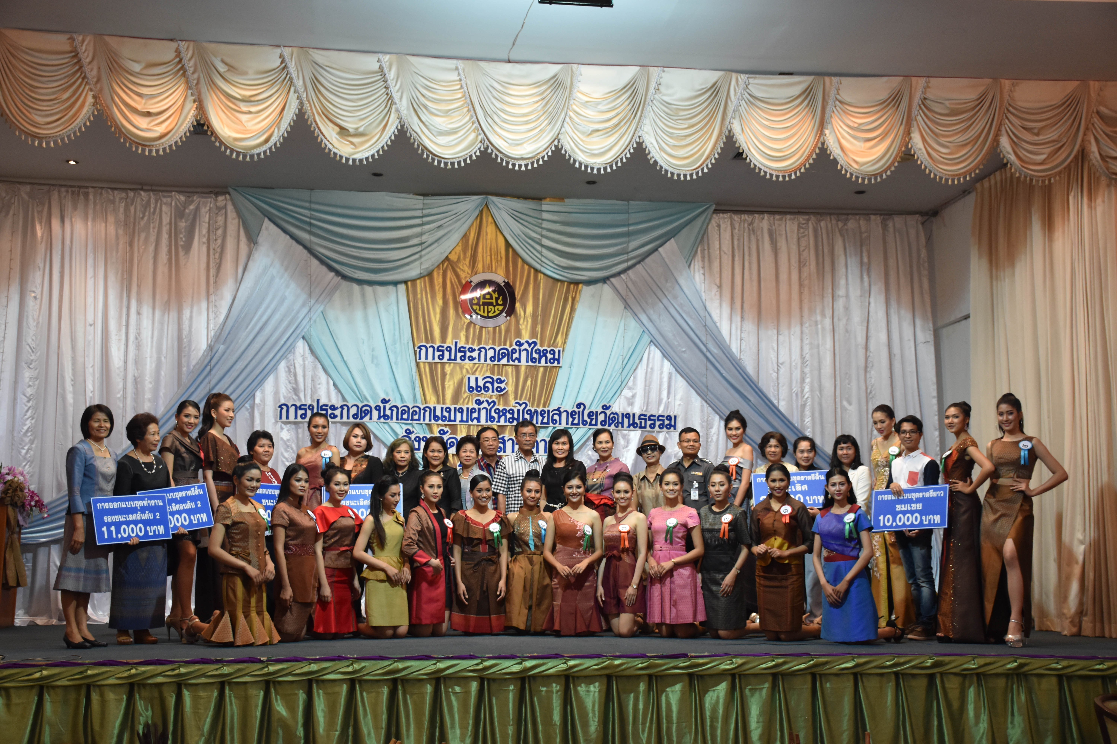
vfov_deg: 29.9
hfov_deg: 43.6
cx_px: 558
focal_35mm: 45
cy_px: 372
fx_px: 1396
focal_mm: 30
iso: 1100
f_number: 4
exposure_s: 1/60
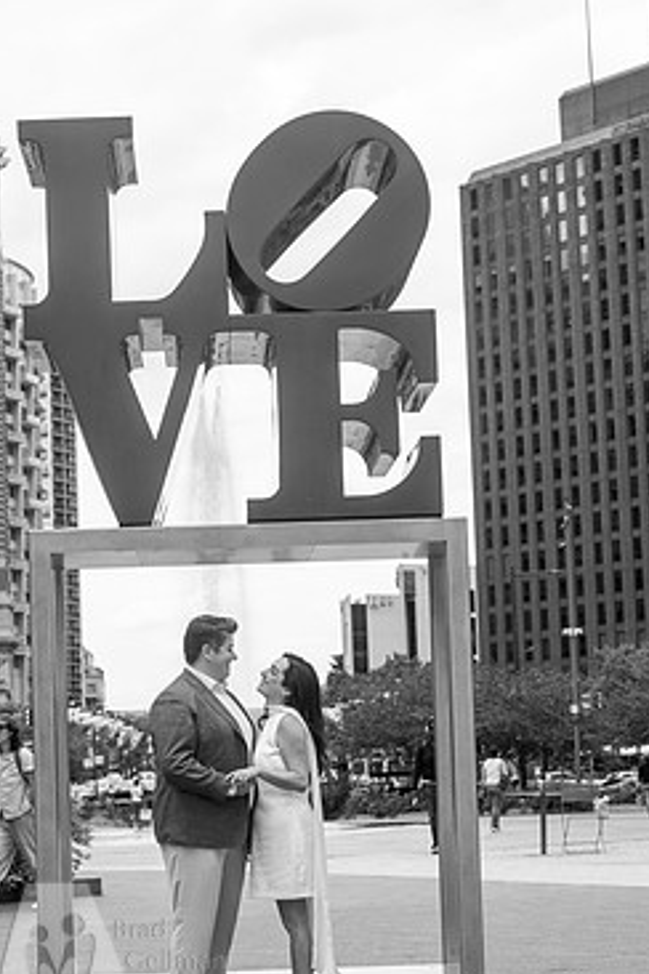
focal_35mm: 86
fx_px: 2325
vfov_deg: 23.6
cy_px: 522
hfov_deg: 15.9
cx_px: 258
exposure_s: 1/500
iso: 800
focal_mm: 70
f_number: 6.3
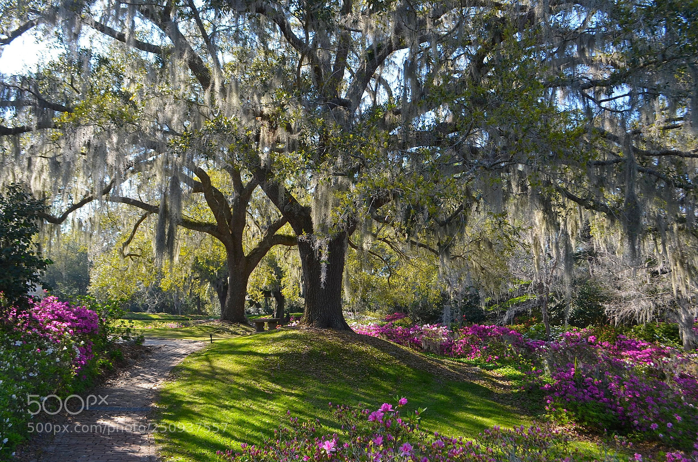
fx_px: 638
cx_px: 349
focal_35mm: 33
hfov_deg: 57.3
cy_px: 231
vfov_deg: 39.8
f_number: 6.3
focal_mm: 22
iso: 200
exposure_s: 1/160
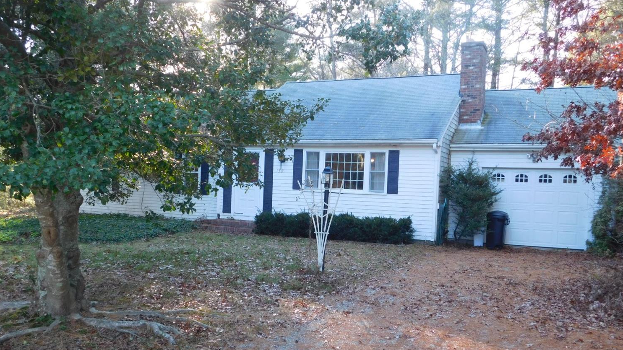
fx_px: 545
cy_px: 206
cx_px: 310
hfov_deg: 59.5
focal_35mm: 33
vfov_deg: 35.5
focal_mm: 5.3
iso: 125
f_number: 3.2
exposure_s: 1/80
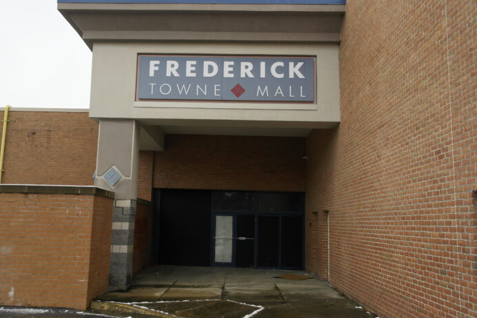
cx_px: 215
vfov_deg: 39.9
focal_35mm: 33
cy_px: 150
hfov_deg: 57.1
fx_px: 437
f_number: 5
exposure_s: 1/320
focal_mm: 20
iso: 200
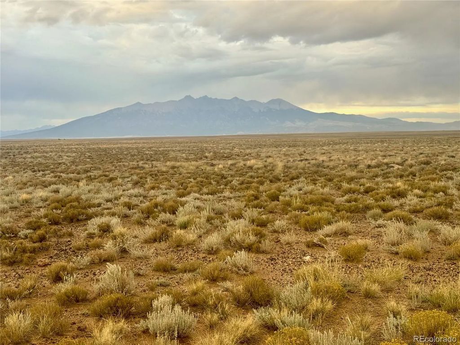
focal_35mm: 48
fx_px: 638
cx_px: 230
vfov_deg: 30.3
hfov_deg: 39.7
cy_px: 172
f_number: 1.78
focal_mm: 6.76
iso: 80
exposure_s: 1/167
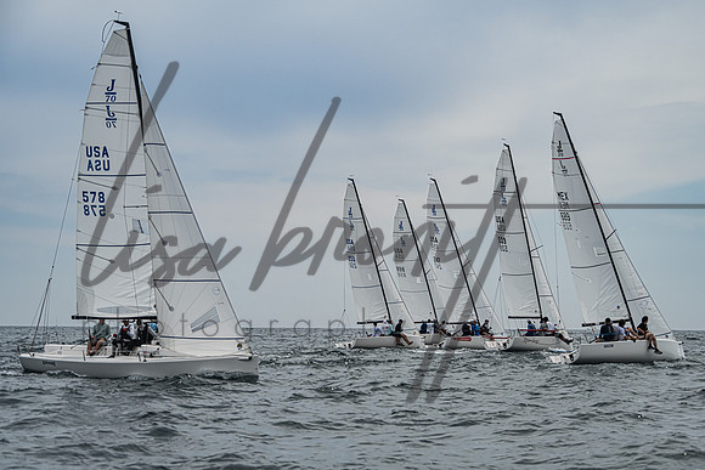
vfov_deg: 14.1
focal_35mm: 97
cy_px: 263
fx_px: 1908
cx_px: 390
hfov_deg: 20.9
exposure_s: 1/3200
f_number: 6
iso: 320
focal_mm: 84
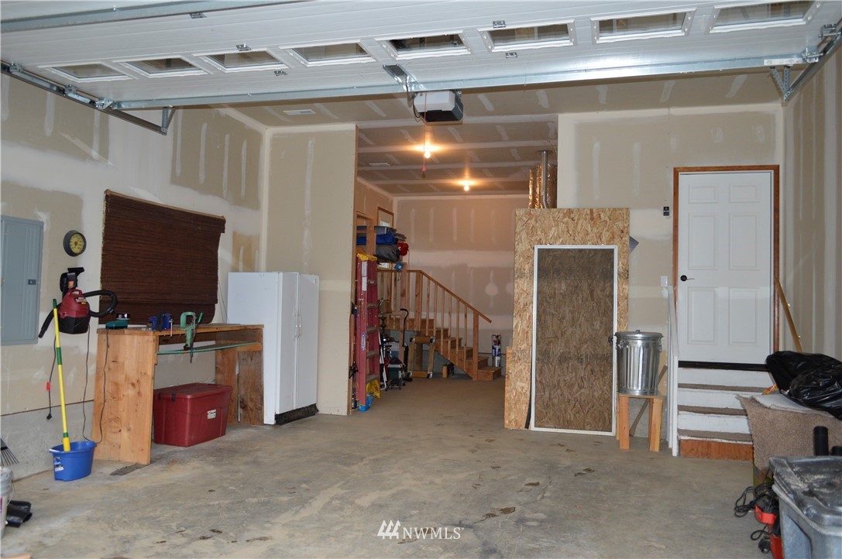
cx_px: 421
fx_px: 631
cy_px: 280
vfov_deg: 47.8
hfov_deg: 67.4
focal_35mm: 27
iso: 560
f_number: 3.5
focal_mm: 18
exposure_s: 1/60
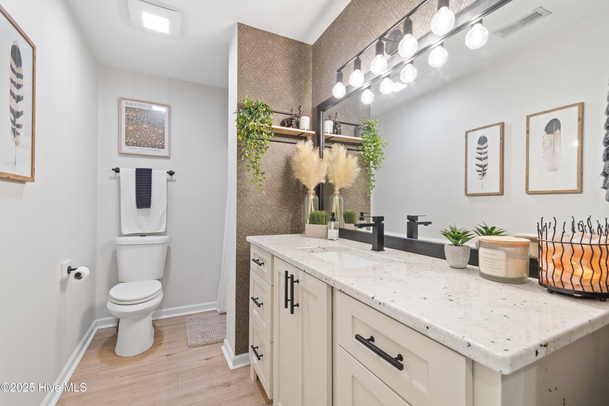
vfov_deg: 77.3
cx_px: 304
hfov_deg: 100.4
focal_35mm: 15
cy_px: 203
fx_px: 254
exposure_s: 1/4
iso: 100
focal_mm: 10
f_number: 4.5
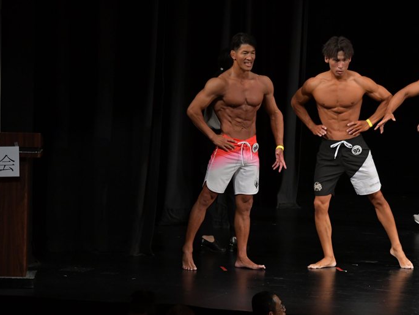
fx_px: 3160
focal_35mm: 261
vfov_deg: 5.7
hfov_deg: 7.6
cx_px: 220
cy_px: 158
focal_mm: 160
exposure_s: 1/400
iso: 3200
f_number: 5.6
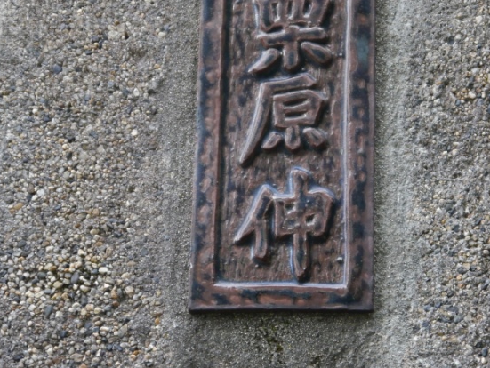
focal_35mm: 156
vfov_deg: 9.5
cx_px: 277
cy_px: 142
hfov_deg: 12.7
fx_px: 2210
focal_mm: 42
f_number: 5.6
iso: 640
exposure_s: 1/80
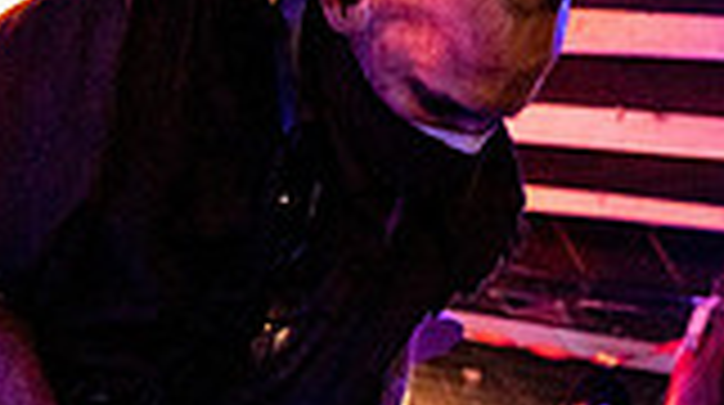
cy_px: 313
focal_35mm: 53
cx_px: 346
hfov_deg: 39.2
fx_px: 1016
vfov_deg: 22.3
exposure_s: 1/200
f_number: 2.8
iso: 2500
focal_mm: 14
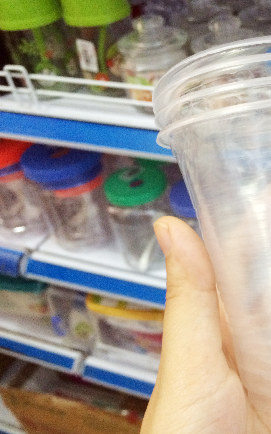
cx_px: 290
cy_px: 217
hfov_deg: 28.1
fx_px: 496
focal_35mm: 42
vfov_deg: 47.2
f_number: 2.2
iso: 320
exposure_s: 1/33
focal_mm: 4.15
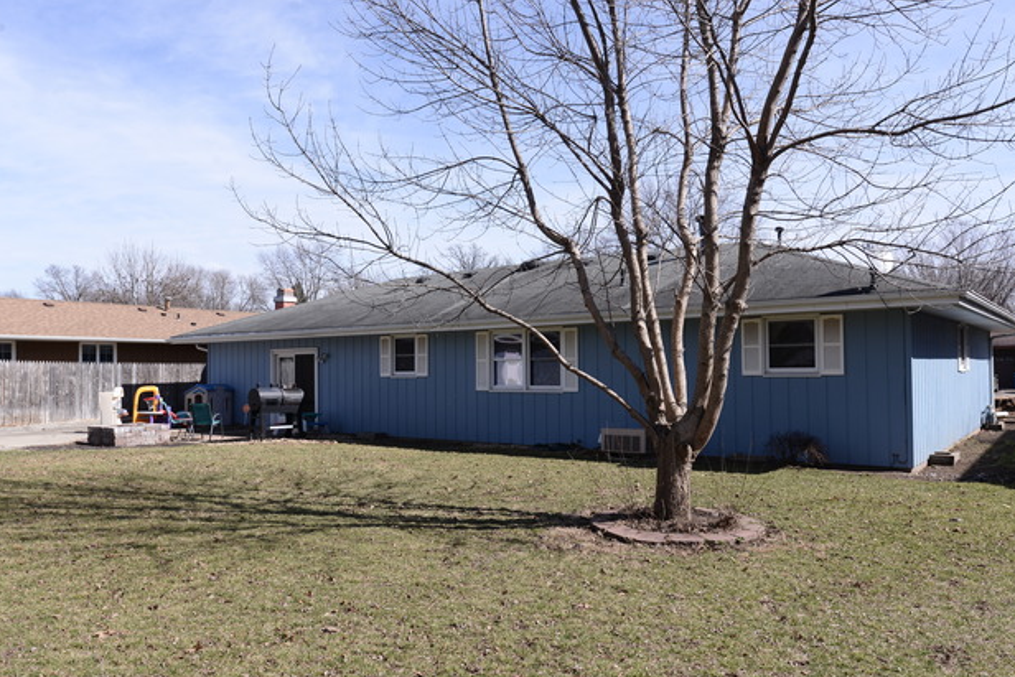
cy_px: 348
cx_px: 512
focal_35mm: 27
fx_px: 761
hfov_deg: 67.4
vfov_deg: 47.9
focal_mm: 26
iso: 250
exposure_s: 1/500
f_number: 8
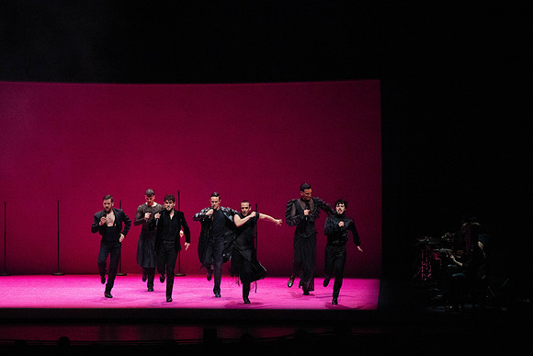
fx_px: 2058
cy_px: 178
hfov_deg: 14.8
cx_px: 266
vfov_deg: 9.9
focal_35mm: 139
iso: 25600
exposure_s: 1/400
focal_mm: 139
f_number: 9
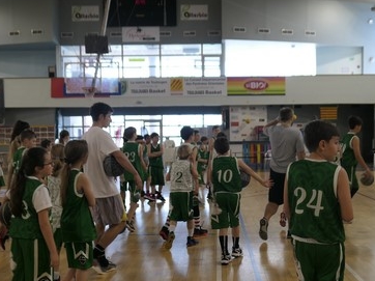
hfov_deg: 41.1
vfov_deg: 31.4
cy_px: 173
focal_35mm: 46
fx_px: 498
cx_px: 221
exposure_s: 1/125
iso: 125
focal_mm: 8.8
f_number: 1.8
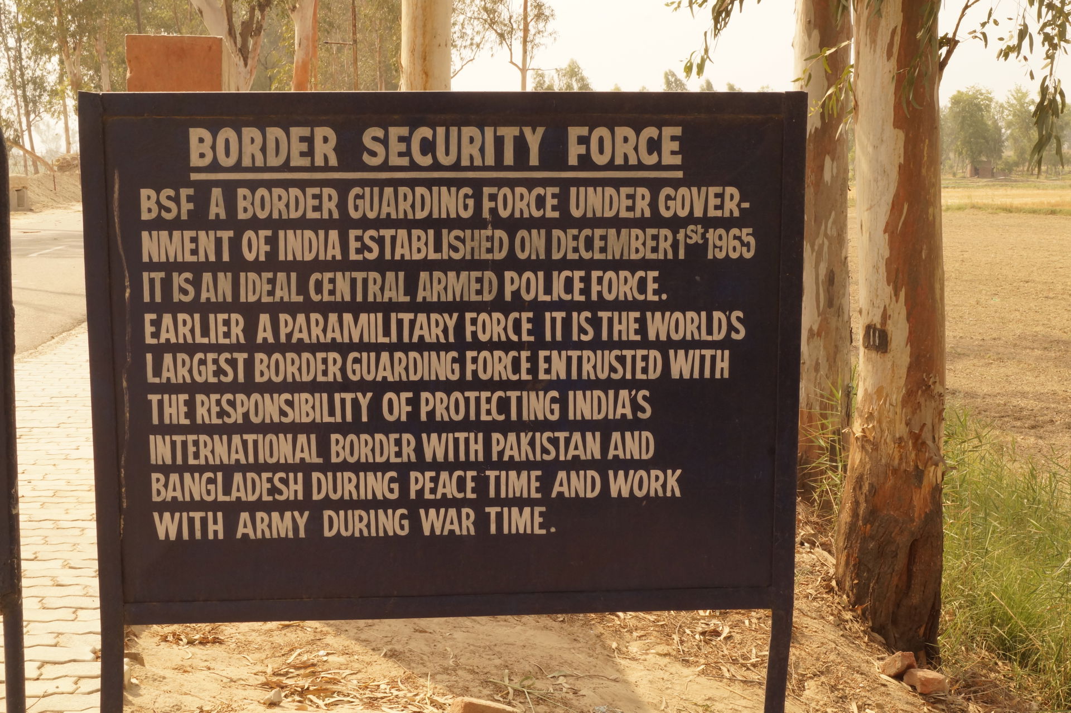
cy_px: 356
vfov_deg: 25.7
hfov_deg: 37.9
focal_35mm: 52
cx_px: 536
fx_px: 1561
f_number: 22
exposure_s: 1/60
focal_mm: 35
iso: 500
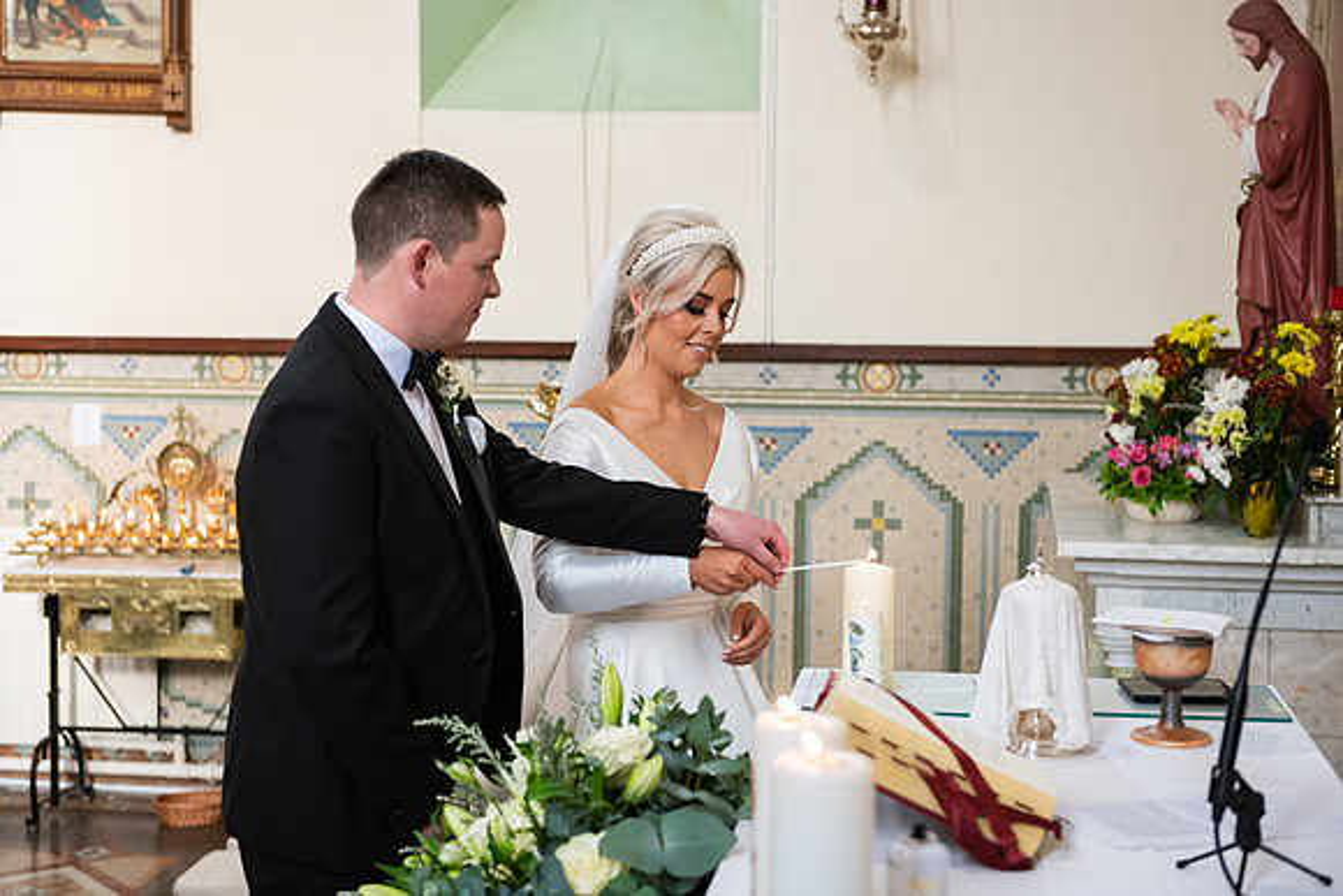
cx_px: 672
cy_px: 448
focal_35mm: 56
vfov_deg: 24.2
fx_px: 2090
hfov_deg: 35.6
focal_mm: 56
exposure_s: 1/200
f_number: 3.5
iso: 1000
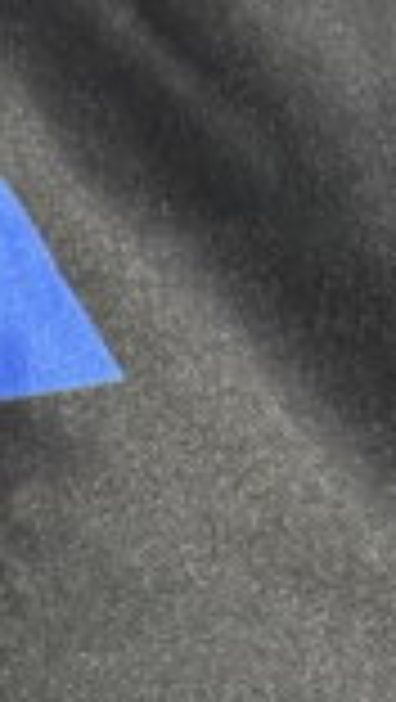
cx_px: -400
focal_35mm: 194
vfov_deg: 11.0
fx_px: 3614
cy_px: 731
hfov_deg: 6.1
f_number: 1.6
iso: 400
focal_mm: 5.96
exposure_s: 1/25
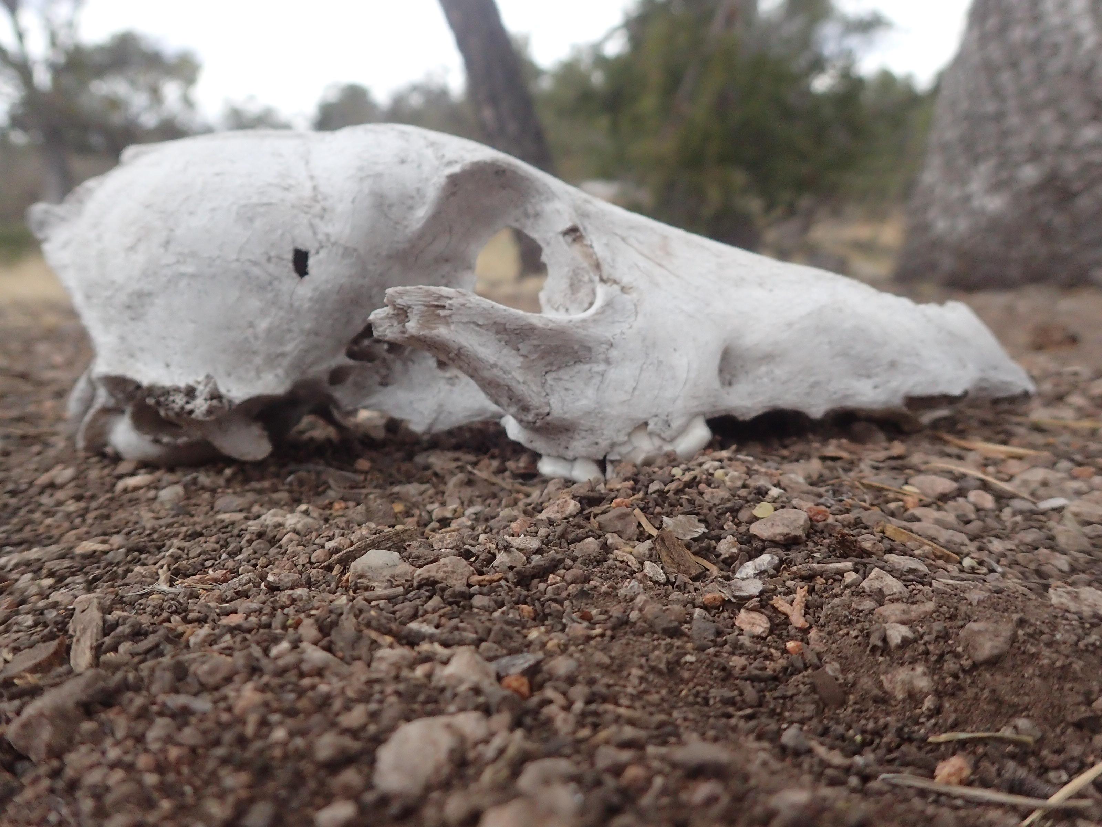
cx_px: 551
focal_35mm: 25
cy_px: 414
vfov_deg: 54.9
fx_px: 796
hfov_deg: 69.4
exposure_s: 1/250
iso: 400
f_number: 8
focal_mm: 4.5
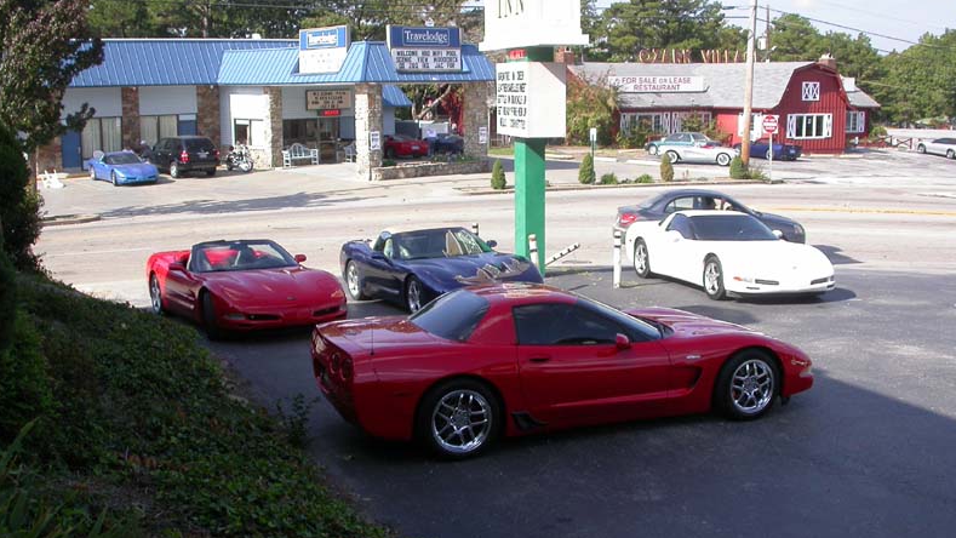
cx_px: 481
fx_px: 1065
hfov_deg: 48.4
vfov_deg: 28.4
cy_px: 276
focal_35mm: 42
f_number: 6
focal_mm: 7.85
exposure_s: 1/239
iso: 100
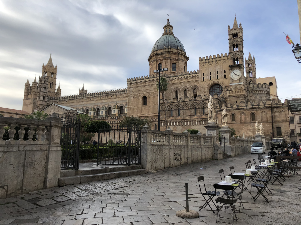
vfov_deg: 49.7
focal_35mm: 28
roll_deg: +0.2
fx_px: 243
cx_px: 150
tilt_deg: +8.5
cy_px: 112
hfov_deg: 63.4
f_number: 1.8
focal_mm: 4
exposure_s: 1/1143
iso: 20
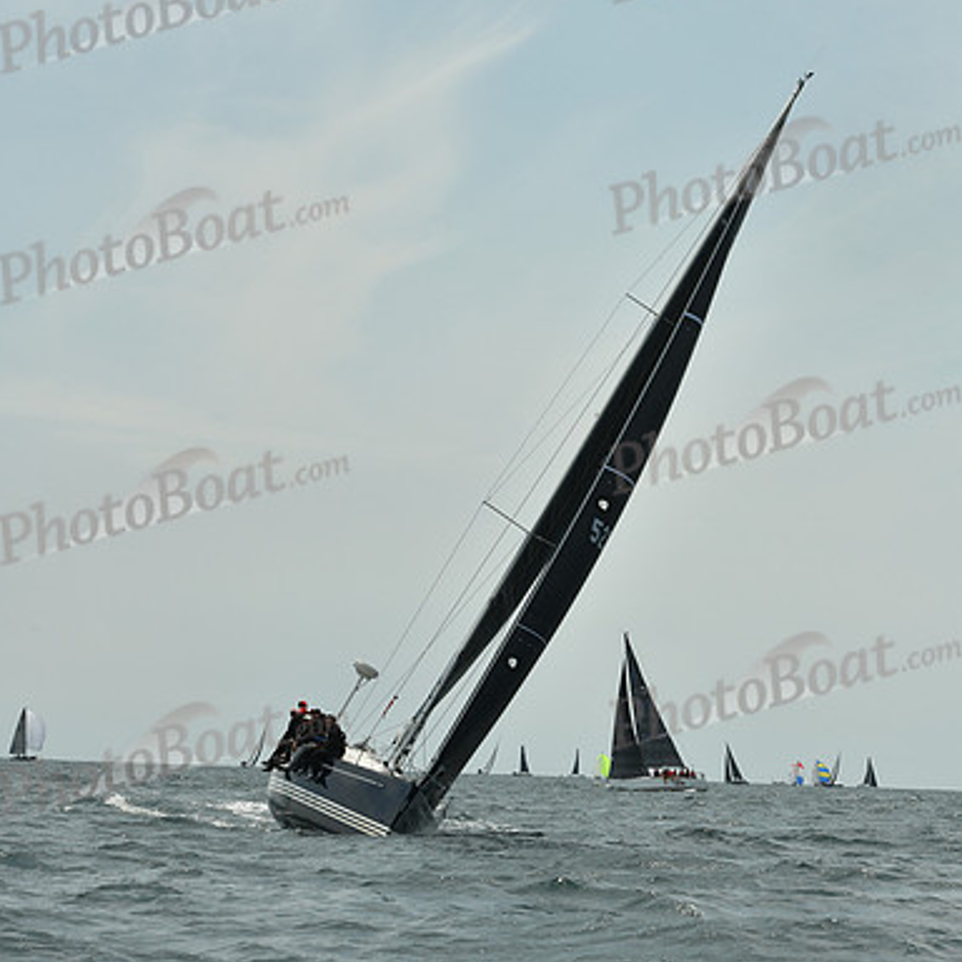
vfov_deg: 16.0
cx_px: 480
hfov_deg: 16.0
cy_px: 336
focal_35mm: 109
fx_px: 3427
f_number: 11
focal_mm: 85
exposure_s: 1/1250
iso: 320
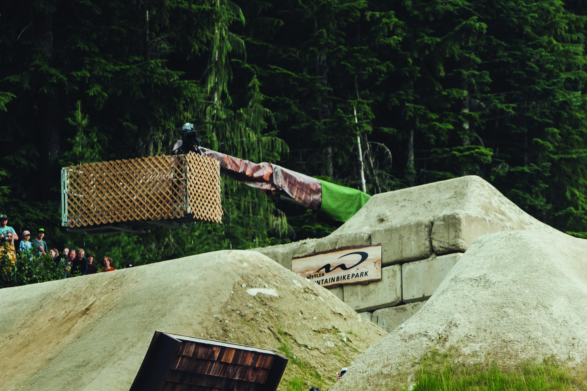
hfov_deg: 5.1
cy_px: 274
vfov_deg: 3.4
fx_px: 6620
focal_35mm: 406
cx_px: 763
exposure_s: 1/1600
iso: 320
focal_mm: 135
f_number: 2.8
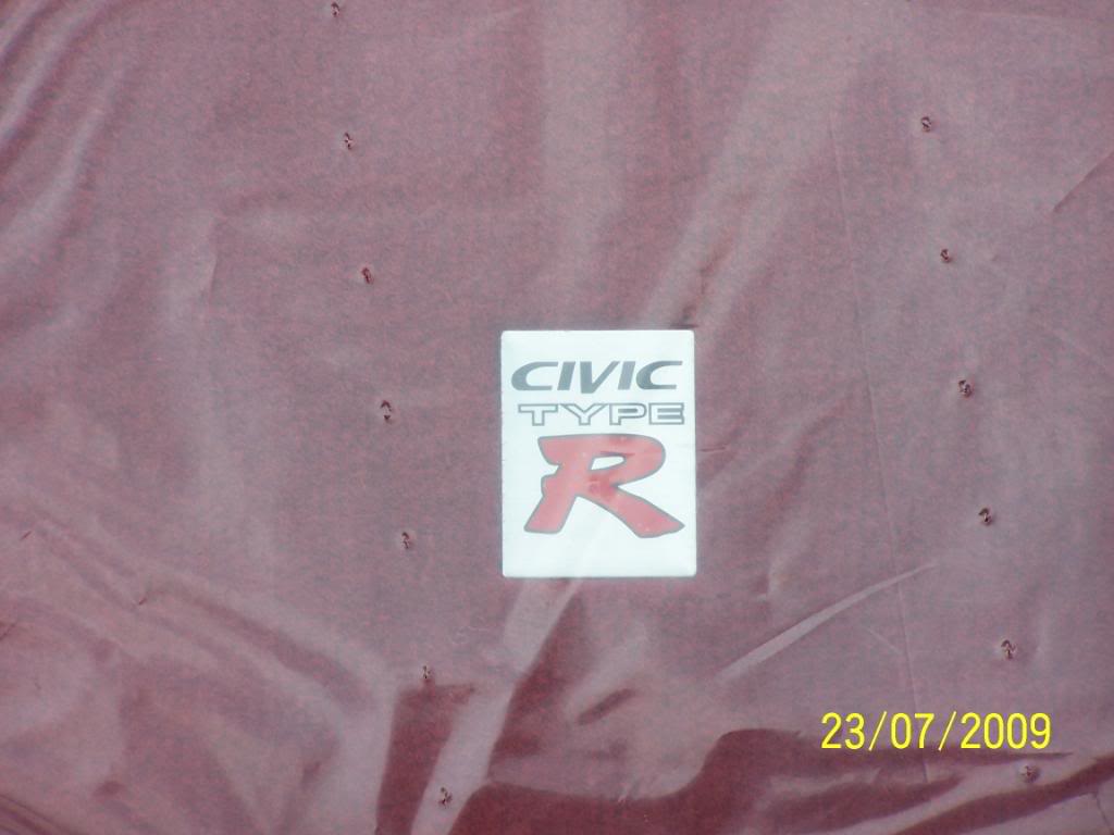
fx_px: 7659
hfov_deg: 8.3
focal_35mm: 238
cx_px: 557
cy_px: 418
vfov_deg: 6.2
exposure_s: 1/350
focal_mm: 39.5
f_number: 3.2
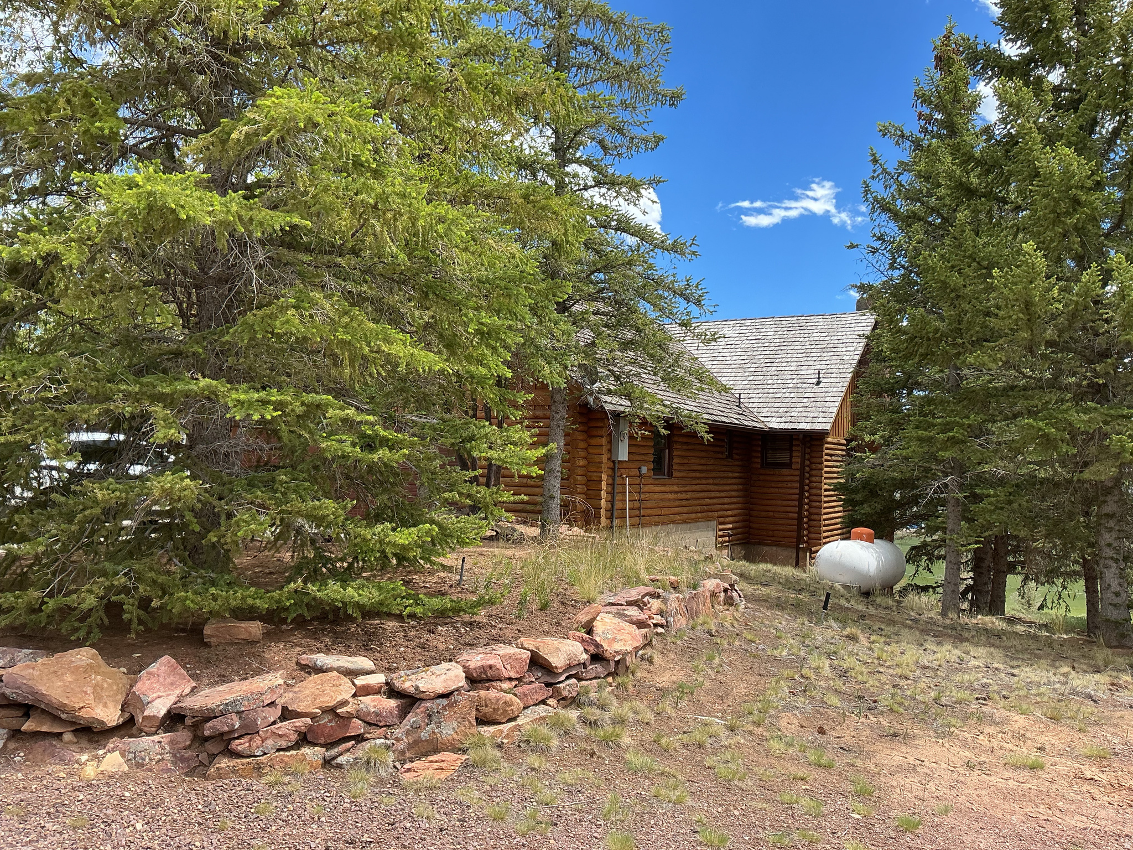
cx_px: 566
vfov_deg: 48.2
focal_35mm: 29
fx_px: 949
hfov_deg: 61.7
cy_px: 425
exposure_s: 1/842
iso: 25
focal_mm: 3
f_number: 1.8
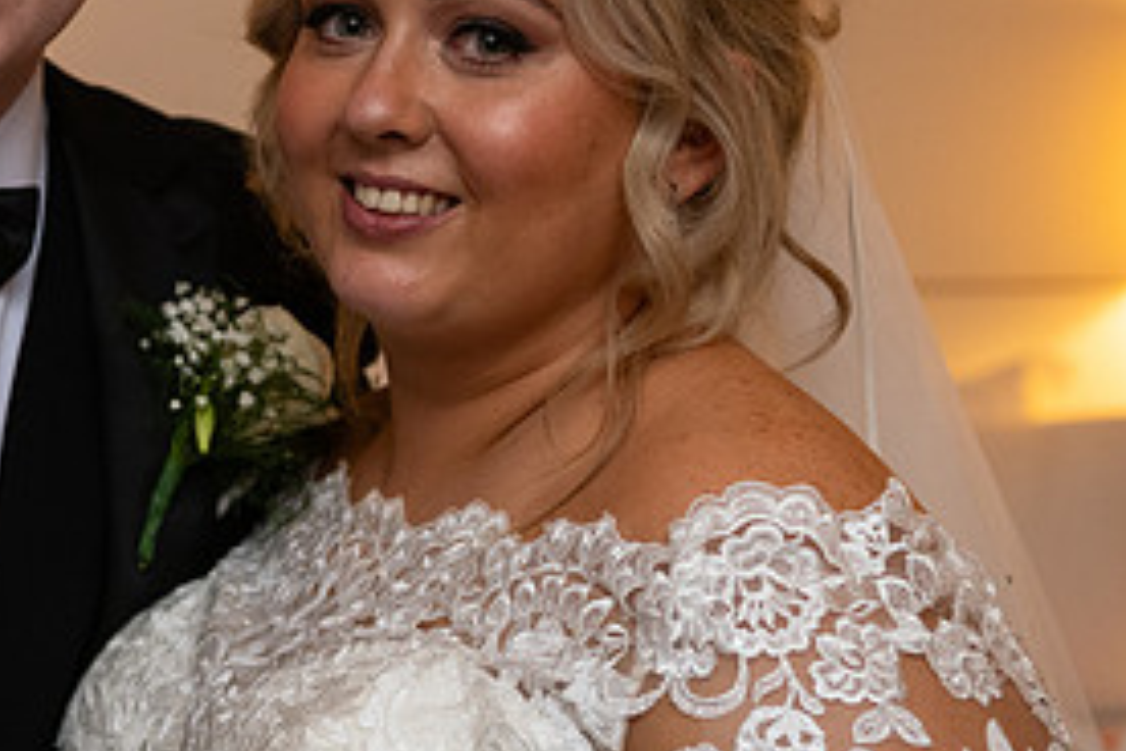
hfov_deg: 19.8
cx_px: 106
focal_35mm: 101
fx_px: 3159
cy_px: 276
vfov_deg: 13.5
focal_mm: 48
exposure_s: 1/160
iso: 800
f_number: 3.5
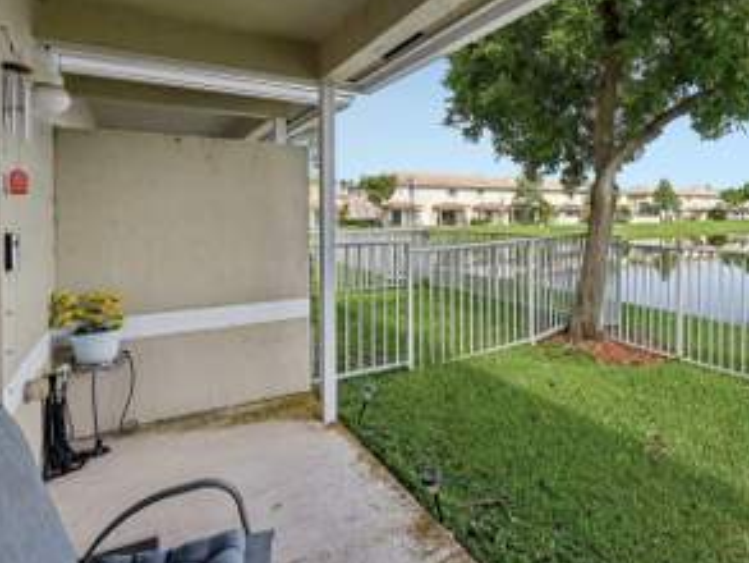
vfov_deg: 60.5
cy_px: 219
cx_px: 511
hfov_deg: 73.6
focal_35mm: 22
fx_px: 476
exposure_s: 1/2000
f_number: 8
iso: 1250
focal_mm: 14
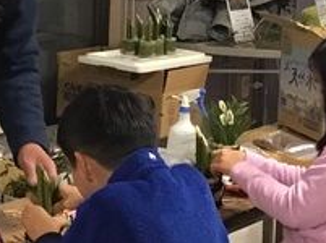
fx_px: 1184
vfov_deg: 11.6
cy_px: -20
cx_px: 82
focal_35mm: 126
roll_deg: -2.5
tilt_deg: -6.6
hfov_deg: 15.6
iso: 200
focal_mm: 3.3
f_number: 2.4
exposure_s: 1/15
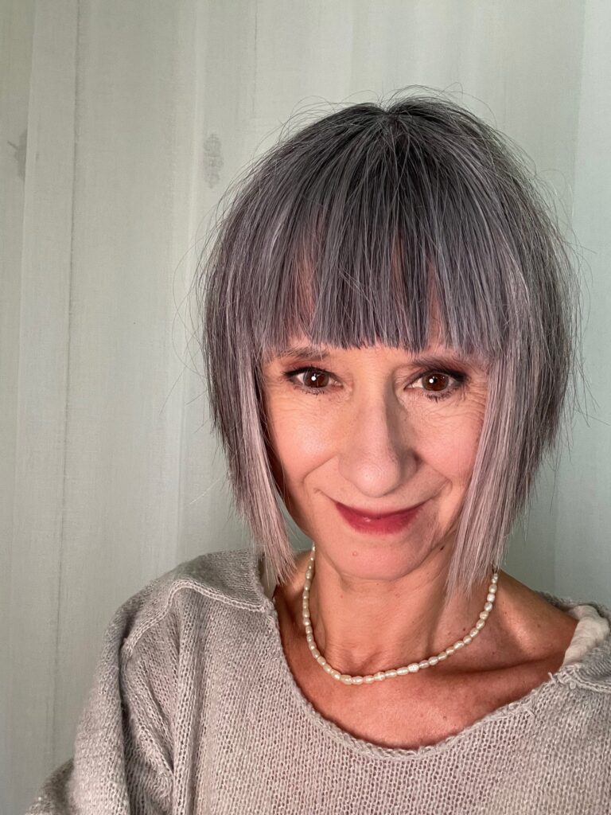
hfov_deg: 46.8
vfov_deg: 60.0
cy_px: 408
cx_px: 306
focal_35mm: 30
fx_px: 706
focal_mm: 2.71
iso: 160
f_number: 2.2
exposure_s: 1/60
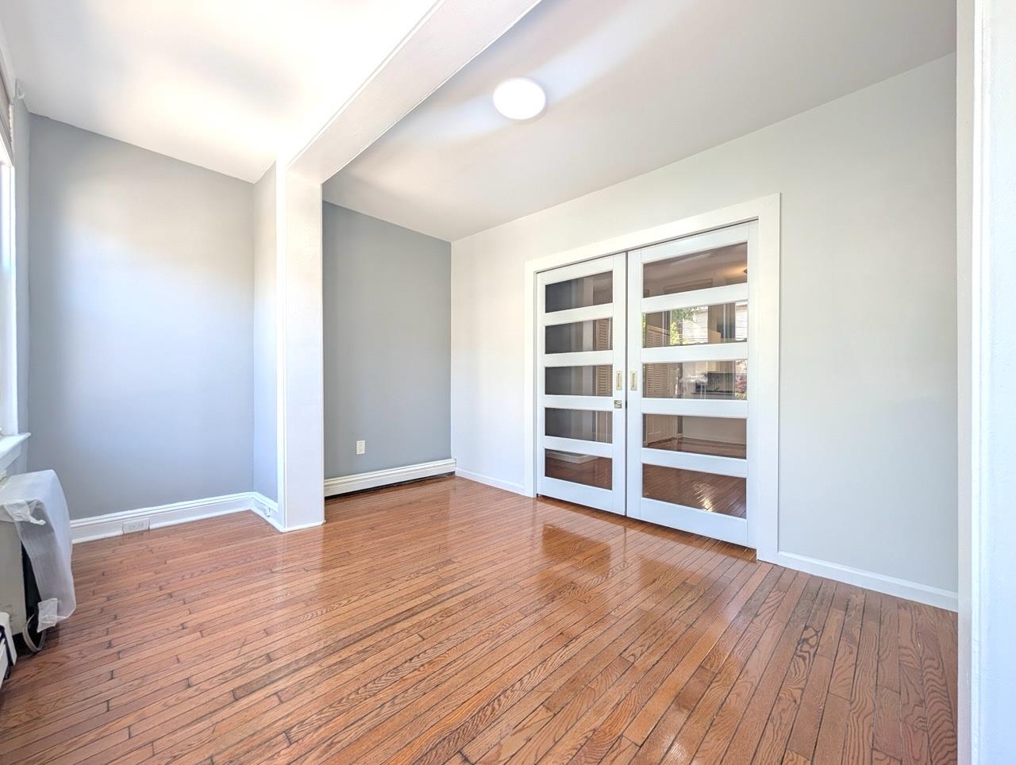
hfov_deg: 110.5
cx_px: 508
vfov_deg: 94.6
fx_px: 353
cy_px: 382
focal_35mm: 12
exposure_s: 1/111
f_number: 1.7
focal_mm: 2.02
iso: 66
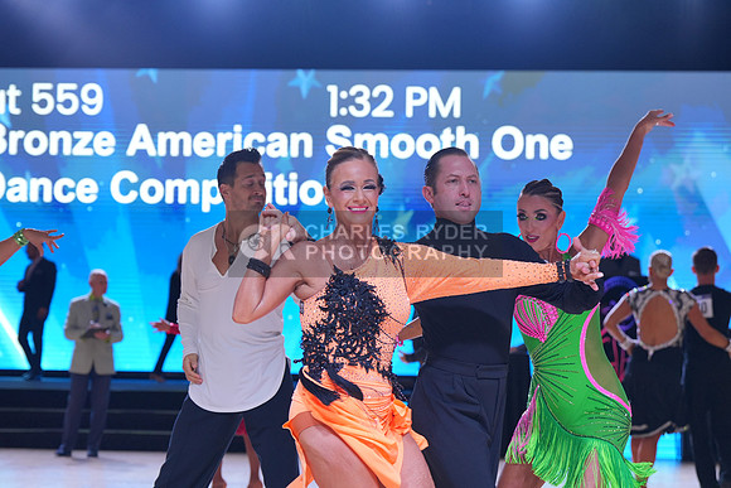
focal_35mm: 86
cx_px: 366
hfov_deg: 23.6
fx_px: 1747
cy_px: 244
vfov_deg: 15.9
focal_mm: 86
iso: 1250
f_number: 4.5
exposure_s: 1/400
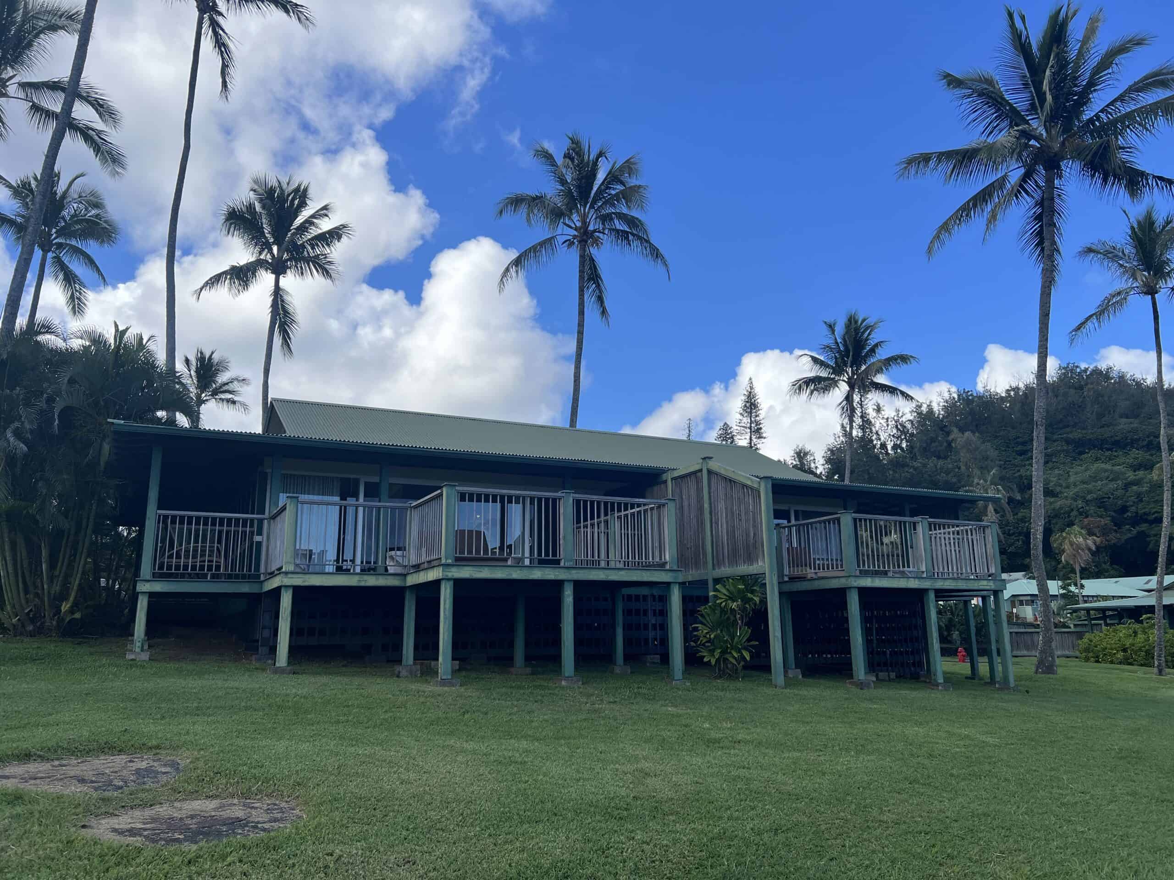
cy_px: 440
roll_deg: +1.2
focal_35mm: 26
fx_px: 882
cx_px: 587
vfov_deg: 53.1
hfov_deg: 67.3
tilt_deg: +12.4
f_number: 1.5
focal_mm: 5.7
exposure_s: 1/3077
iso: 50
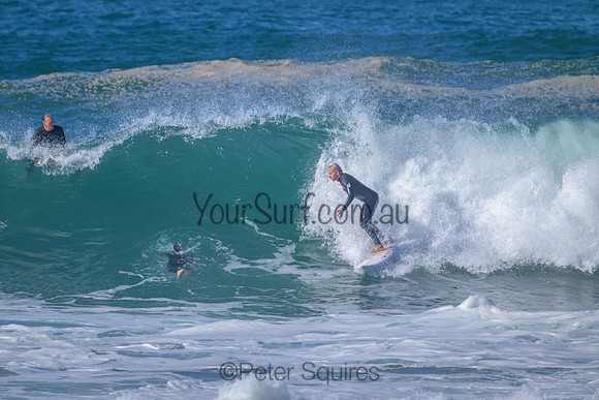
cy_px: 200
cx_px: 300
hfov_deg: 2.6
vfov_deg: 1.7
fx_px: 13314
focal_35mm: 800
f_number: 11
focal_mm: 800
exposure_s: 1/2000
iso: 1000
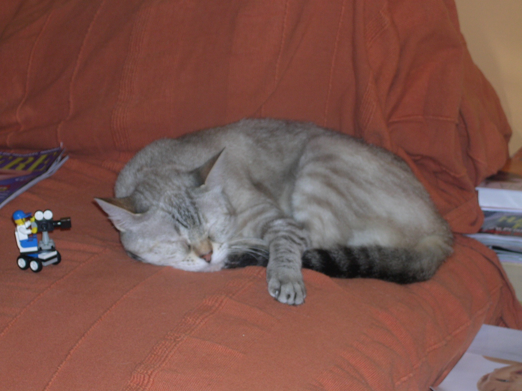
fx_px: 1719
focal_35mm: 114
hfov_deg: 17.3
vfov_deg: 13.0
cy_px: 196
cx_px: 261
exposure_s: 1/60
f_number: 4.9
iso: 155
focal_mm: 24
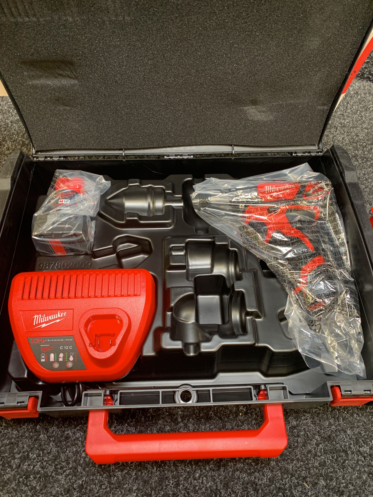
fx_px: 374
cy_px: 248
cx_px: 186
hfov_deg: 53.1
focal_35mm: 26
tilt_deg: -60.2
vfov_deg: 67.3
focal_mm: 4.25
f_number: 1.8
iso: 200
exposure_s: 1/60
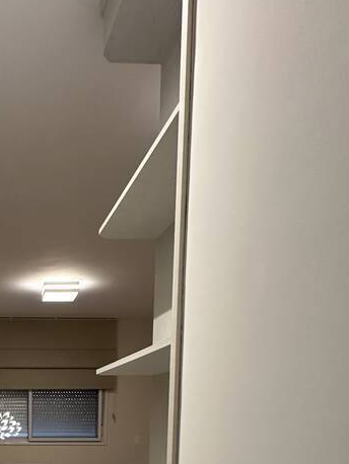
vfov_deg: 46.8
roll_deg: -2.4
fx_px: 443
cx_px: -6
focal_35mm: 33
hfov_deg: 37.9
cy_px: 457
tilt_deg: -5.3
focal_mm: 2.22
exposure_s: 1/60
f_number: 2.2
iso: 250
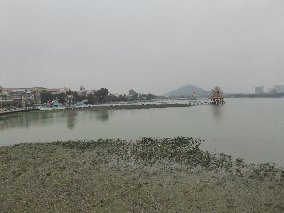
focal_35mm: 25
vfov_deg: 54.9
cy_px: 106
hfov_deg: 69.4
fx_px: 205
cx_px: 142
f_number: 3.3
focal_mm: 4.3
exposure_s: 1/800
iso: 200
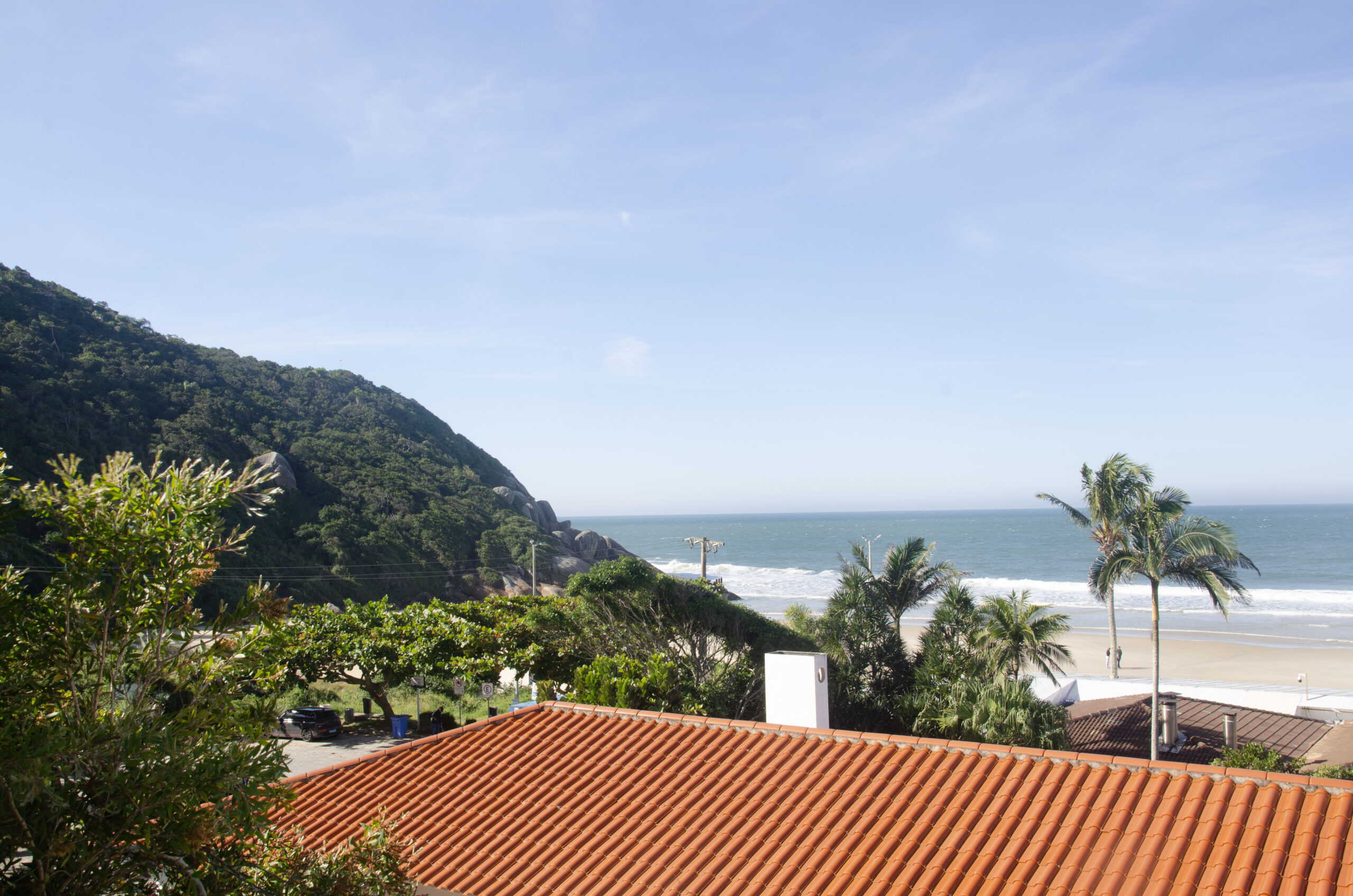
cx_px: 676
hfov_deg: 57.3
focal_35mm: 33
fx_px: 1238
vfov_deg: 39.8
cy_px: 448
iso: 100
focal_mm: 22
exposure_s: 1/50
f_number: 13
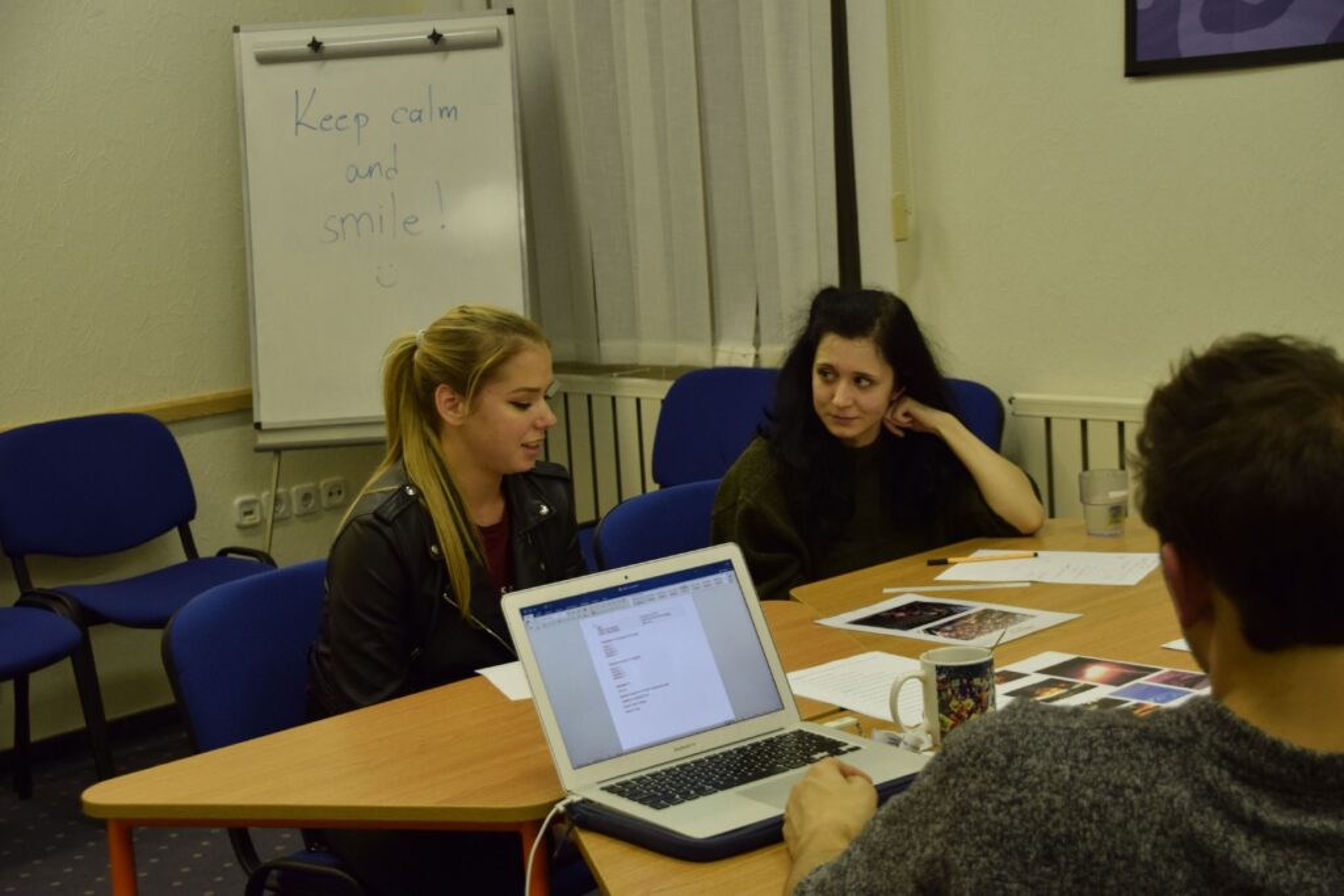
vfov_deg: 21.6
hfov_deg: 31.9
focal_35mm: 63
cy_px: 448
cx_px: 672
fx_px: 2352
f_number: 4.8
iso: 400
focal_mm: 42
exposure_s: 1/80
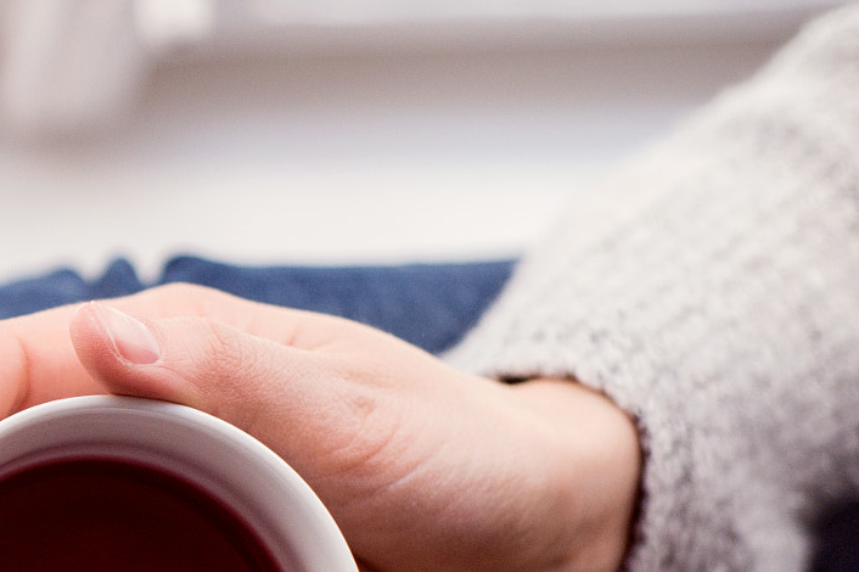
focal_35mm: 145
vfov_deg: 9.4
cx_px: -364
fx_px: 3458
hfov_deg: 13.5
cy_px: 626
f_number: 2.8
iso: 800
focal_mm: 50
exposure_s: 1/320
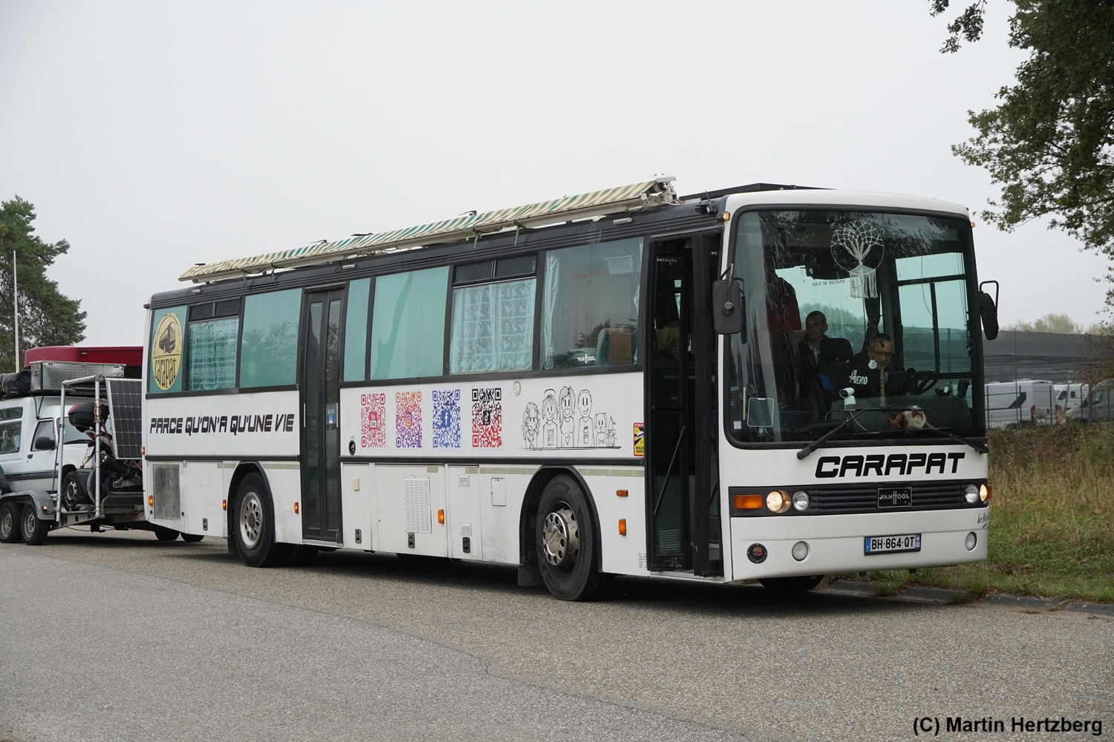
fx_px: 2042
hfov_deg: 30.5
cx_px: 557
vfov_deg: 20.6
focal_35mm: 66
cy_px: 371
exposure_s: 1/2000
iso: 1250
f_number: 5
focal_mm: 44
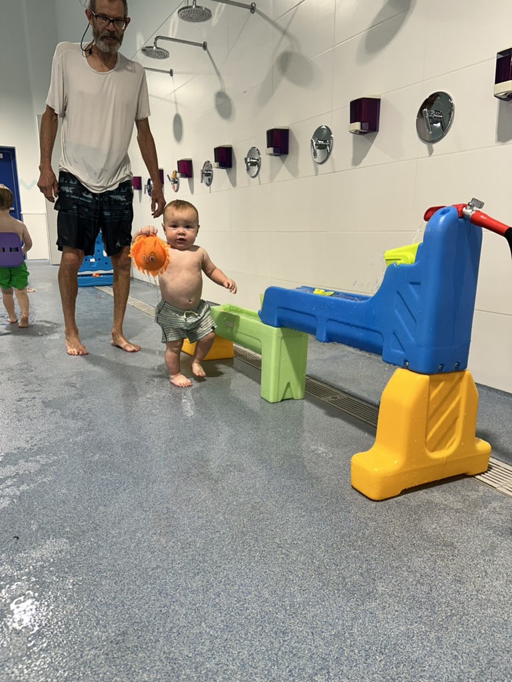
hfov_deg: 56.8
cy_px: 341
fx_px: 473
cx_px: 256
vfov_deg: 71.6
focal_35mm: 24
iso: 100
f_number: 1.78
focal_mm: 6.86
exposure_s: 1/120
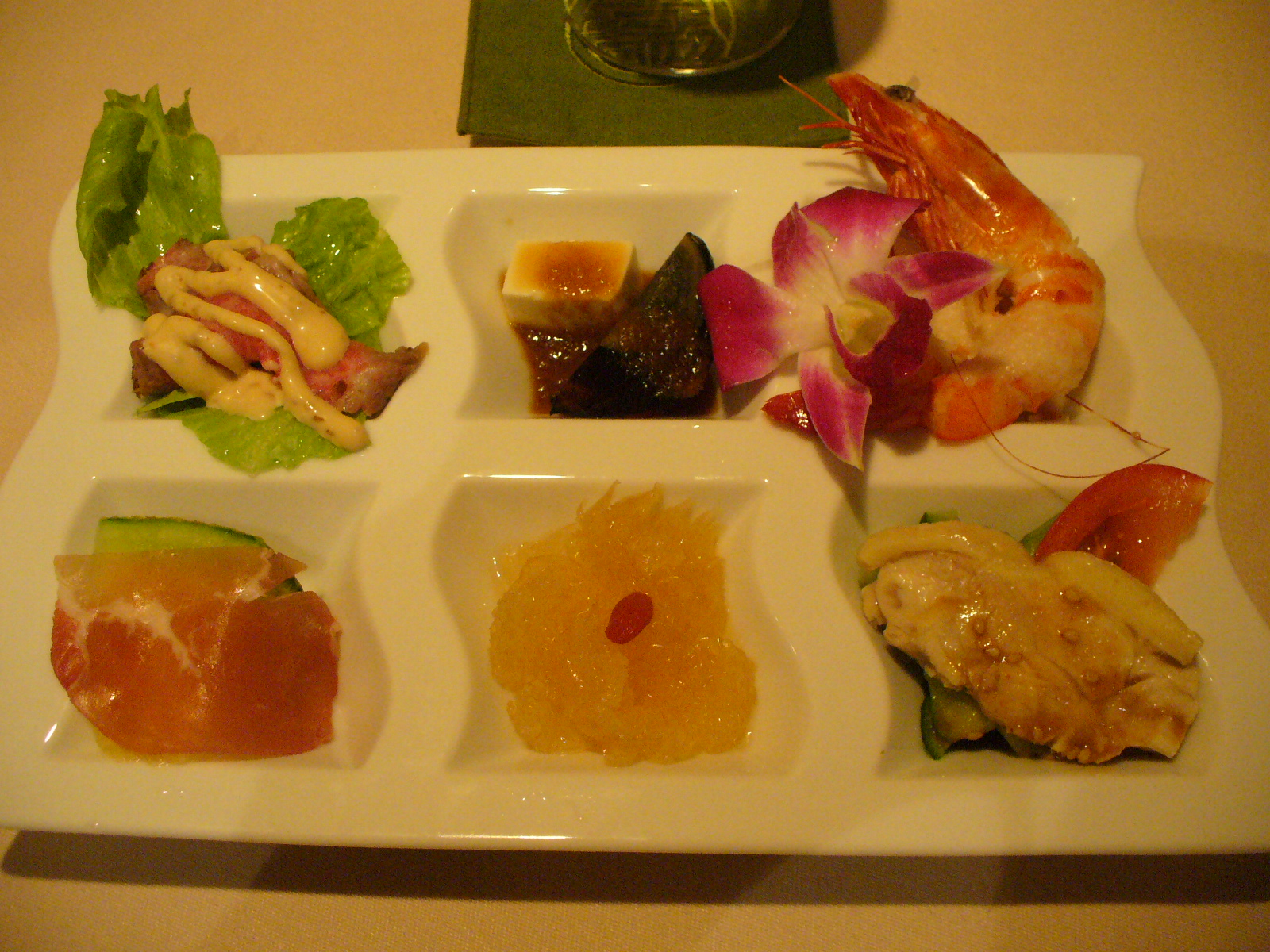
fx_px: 1357
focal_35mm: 37
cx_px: 635
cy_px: 476
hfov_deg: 50.1
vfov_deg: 38.7
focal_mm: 6.1
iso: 400
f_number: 2.8
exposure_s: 1/50
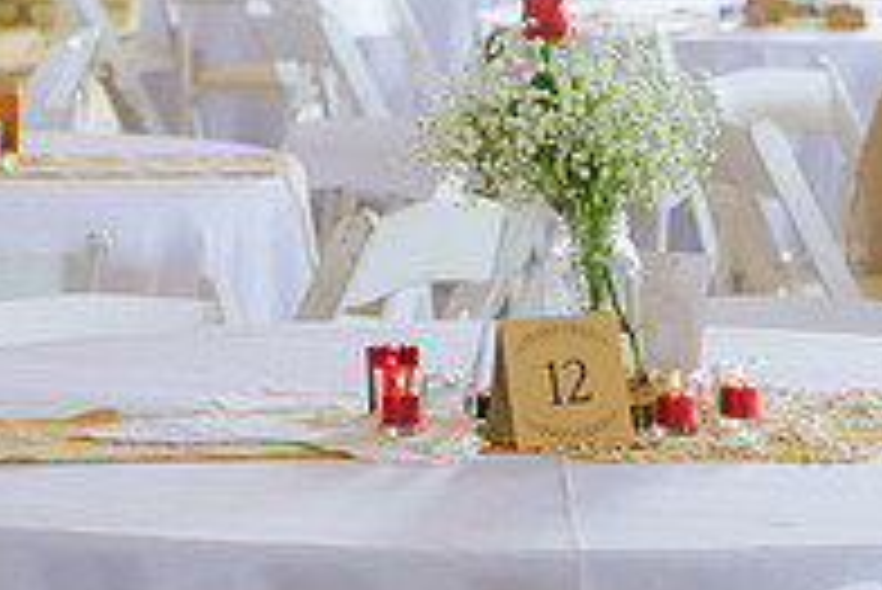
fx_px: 5075
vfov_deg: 6.6
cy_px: 327
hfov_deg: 9.9
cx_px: 634
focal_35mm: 207
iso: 1000
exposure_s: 1/200
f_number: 4
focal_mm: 70
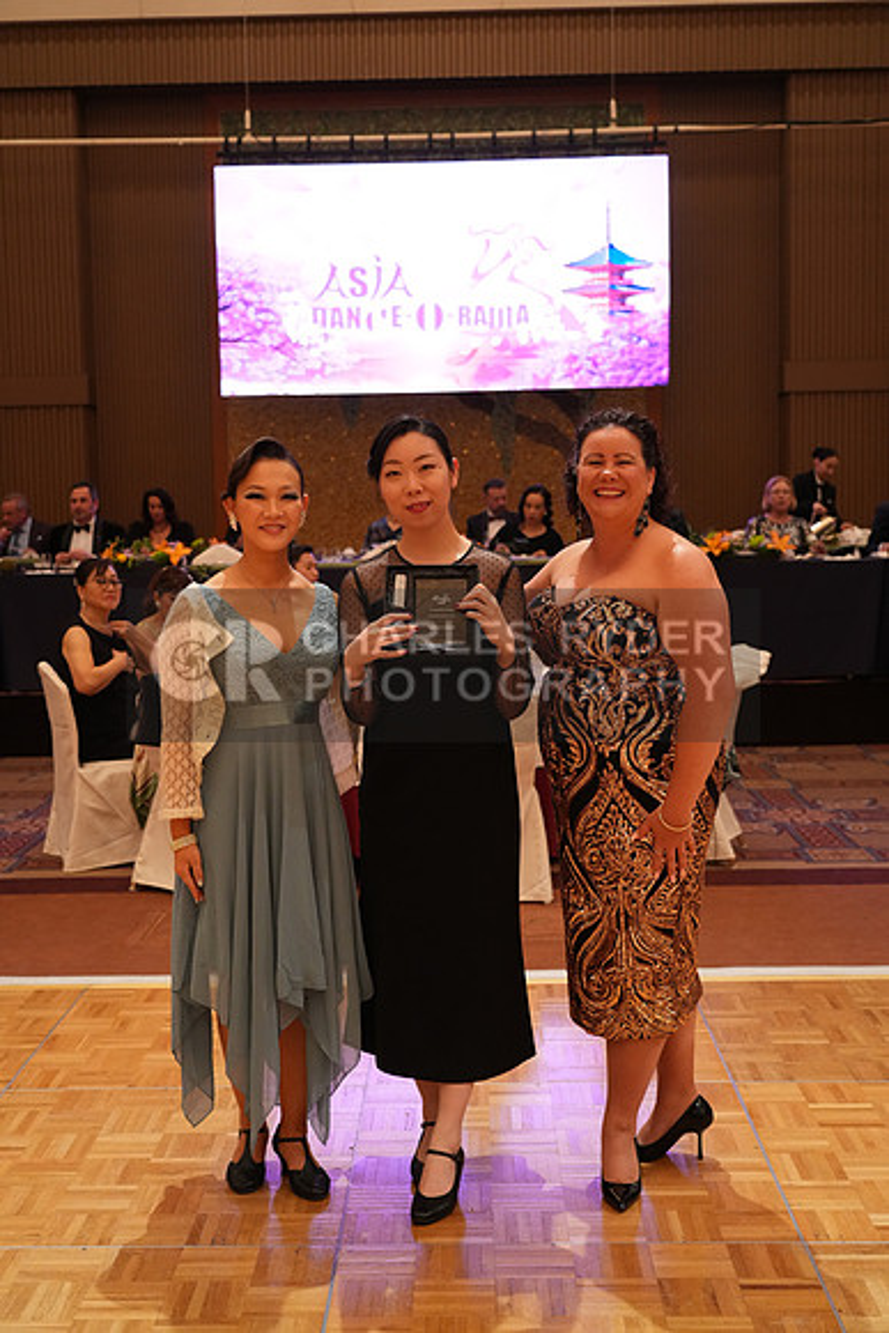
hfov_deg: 31.2
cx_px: 444
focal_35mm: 43
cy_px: 666
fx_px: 1592
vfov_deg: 45.4
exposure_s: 1/200
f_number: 4
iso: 3200
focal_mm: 43
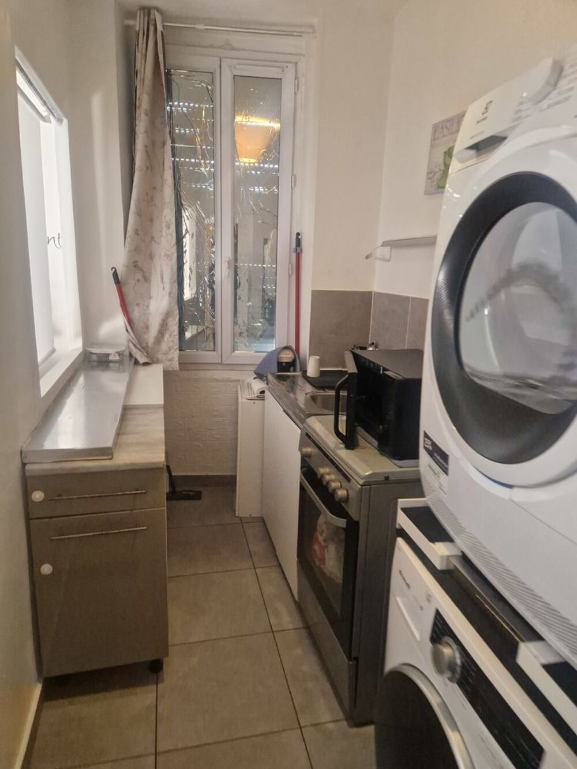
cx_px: 288
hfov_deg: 58.9
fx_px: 511
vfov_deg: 73.9
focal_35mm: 23
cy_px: 384
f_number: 1.8
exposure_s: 1/100
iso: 640
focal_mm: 5.4
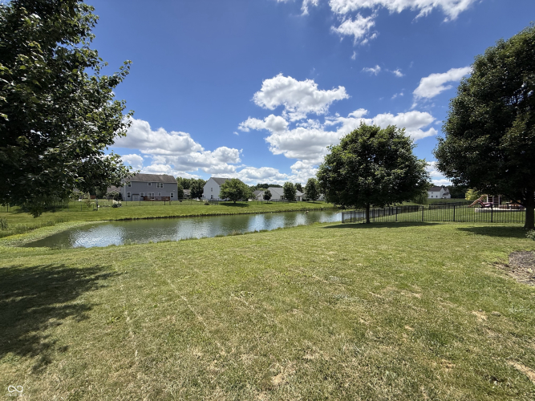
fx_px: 216
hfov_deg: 102.1
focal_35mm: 14
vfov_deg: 85.7
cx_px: 268
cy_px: 200
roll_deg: -0.1
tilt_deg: -0.1
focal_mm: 2.22
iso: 50
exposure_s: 1/2976
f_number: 2.2
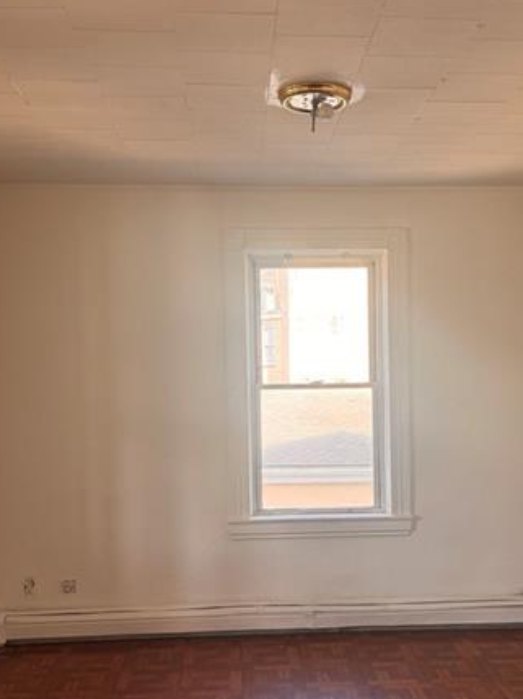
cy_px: 411
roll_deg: +1.2
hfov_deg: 33.5
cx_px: 293
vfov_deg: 43.7
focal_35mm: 43
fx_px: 868
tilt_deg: -0.9
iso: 100
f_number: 1.78
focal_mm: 6.76
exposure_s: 1/165
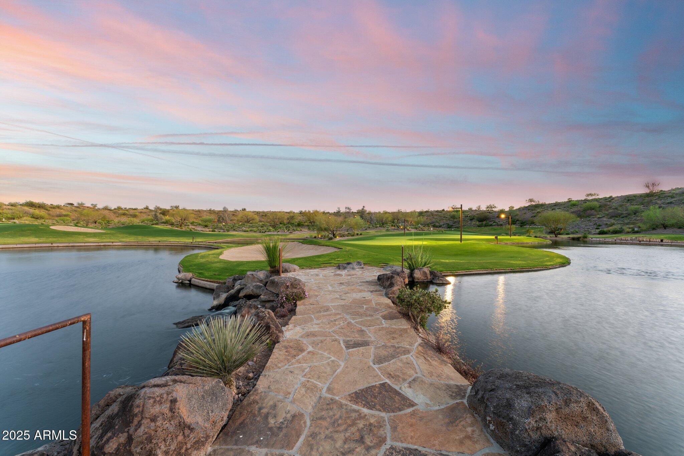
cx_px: 342
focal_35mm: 14
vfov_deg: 81.2
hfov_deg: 104.3
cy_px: 228
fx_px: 266
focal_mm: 14
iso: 400
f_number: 8
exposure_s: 2
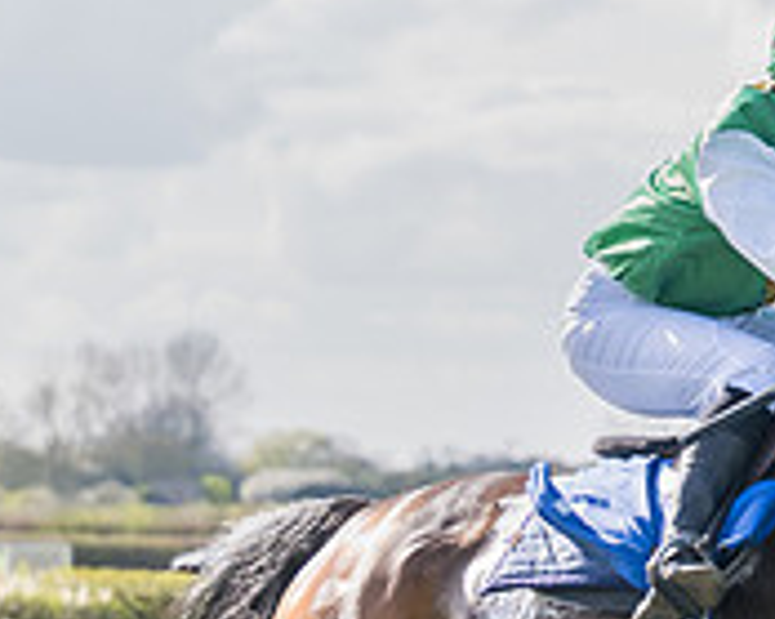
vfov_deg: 4.6
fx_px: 7703
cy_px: 489
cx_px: 900
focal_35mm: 336
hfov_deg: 5.7
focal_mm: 73
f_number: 4
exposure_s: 1/2000
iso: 400
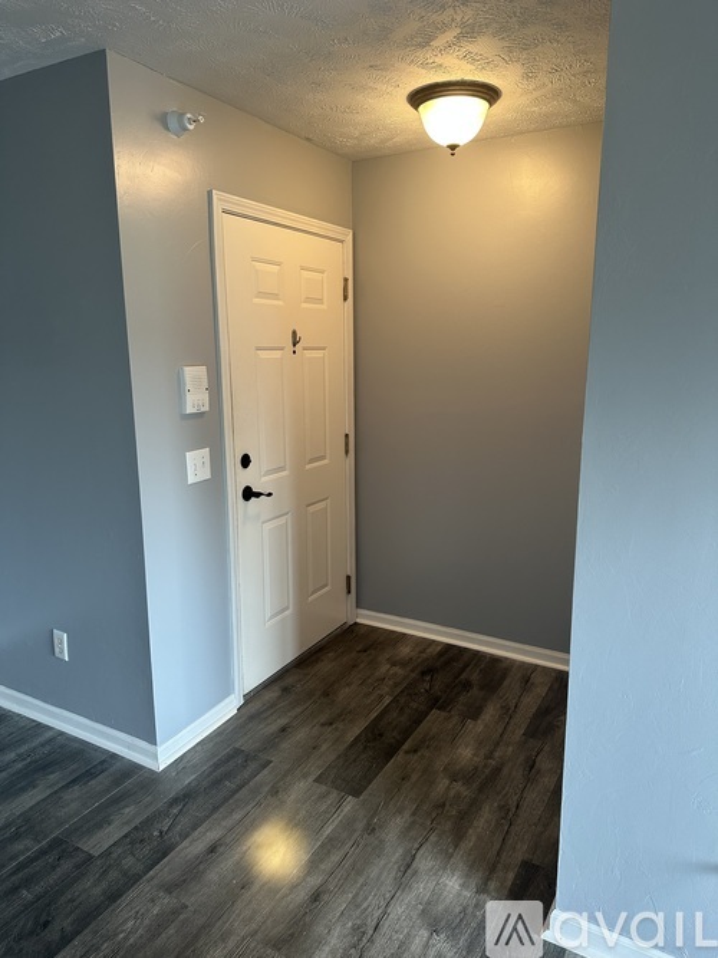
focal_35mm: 24
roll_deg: +0.1
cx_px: 359
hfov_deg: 56.8
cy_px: 479
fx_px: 664
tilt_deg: -11.3
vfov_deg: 71.6
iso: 160
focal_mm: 6.86
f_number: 1.78
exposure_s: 1/60
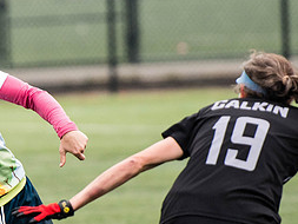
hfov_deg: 2.2
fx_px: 7846
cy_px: 110
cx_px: -32
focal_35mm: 911
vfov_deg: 1.6
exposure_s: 1/1600
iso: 640
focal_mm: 200
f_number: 2.8
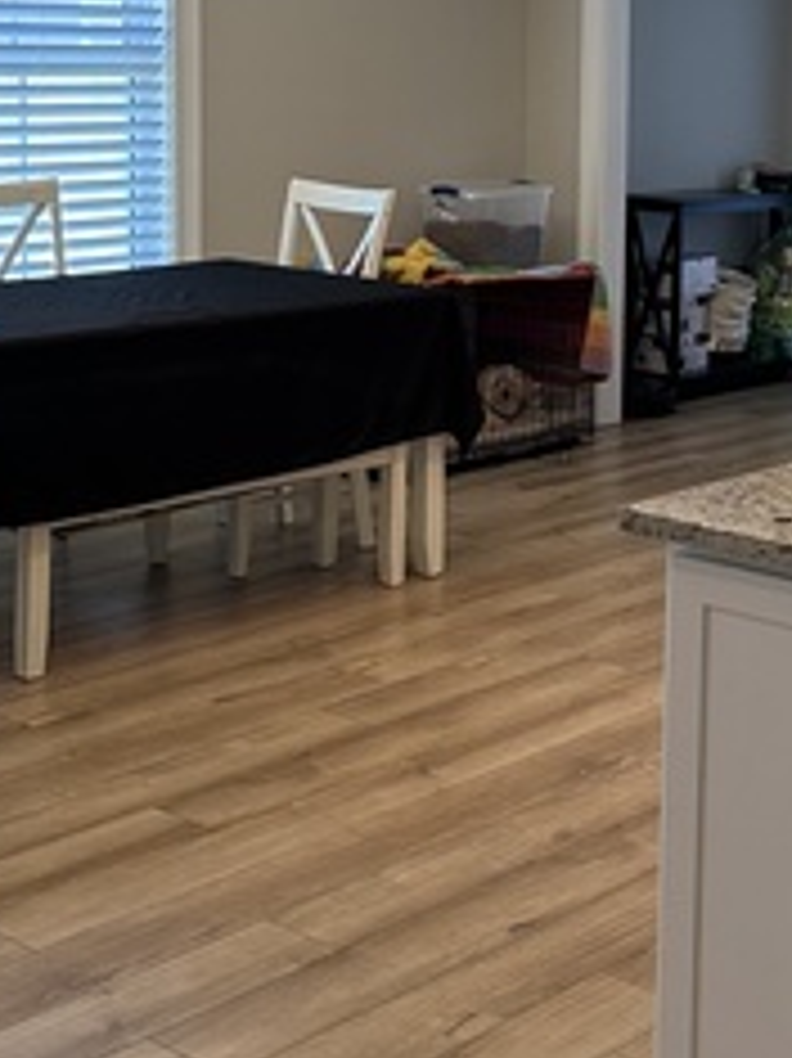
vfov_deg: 28.2
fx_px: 2076
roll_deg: -1.5
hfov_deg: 21.2
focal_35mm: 68
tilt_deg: -6.9
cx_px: 698
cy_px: 263
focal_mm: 6.86
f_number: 1.78
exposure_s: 1/120
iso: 160
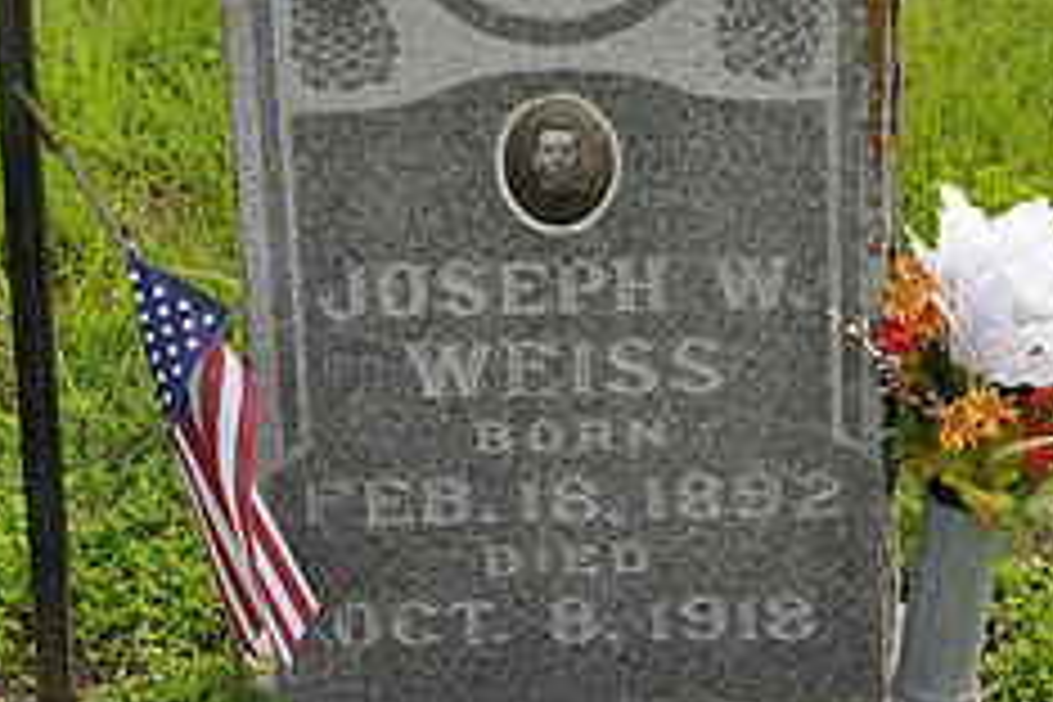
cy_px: 173
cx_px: 590
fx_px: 3042
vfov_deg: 13.1
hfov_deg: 19.6
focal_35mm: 104
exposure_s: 1/125
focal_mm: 28
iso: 250
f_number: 5.6
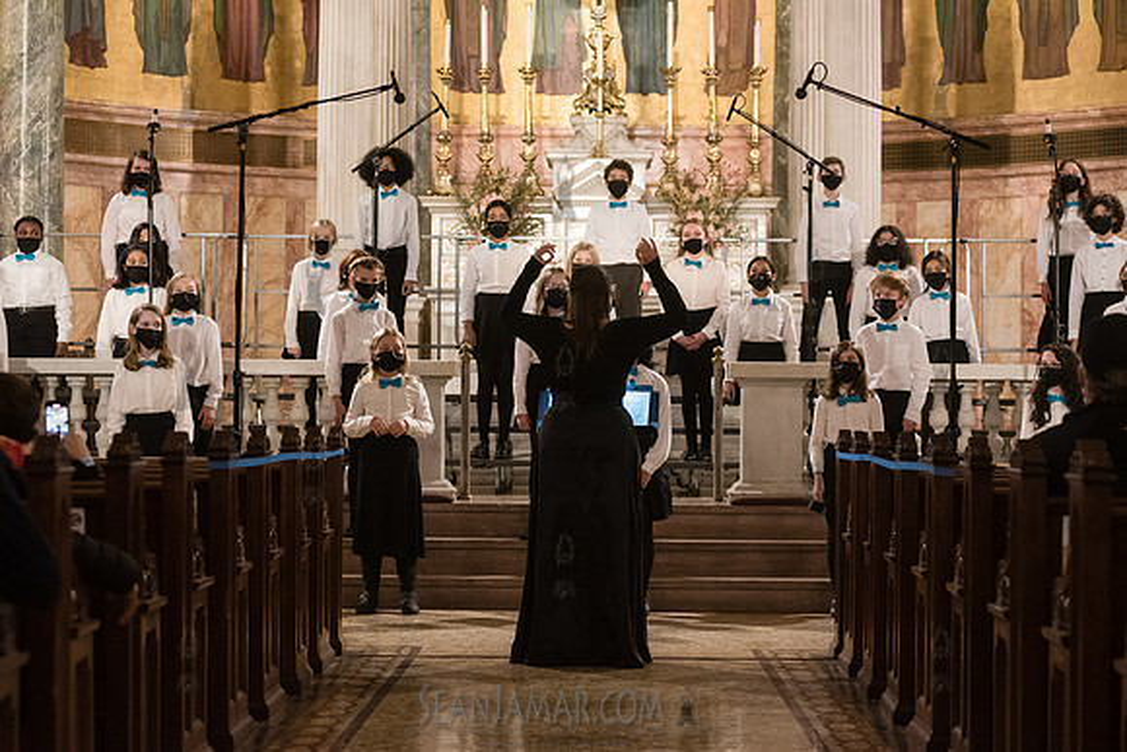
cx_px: 564
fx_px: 2563
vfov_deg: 16.7
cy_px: 376
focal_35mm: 82
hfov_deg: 24.8
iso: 4000
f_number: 5
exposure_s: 1/125
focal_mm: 80
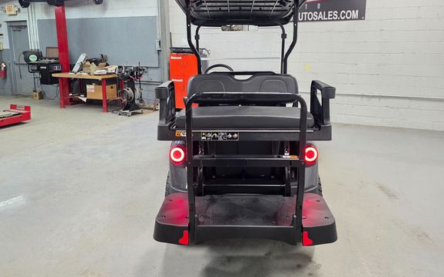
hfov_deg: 68.4
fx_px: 327
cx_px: 234
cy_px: 99
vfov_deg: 45.5
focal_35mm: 27
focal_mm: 6.3
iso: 160
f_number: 1.7
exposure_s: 1/120
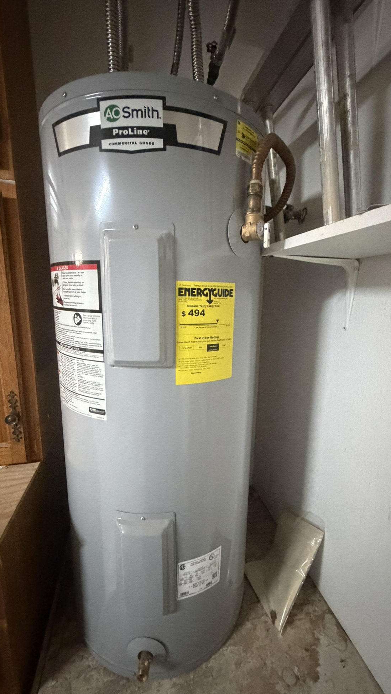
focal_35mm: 16
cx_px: 202
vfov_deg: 99.4
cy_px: 352
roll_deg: -1.4
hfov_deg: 67.1
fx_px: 295
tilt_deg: -12.9
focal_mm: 2.22
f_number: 2.2
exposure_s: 1/40
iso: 1250
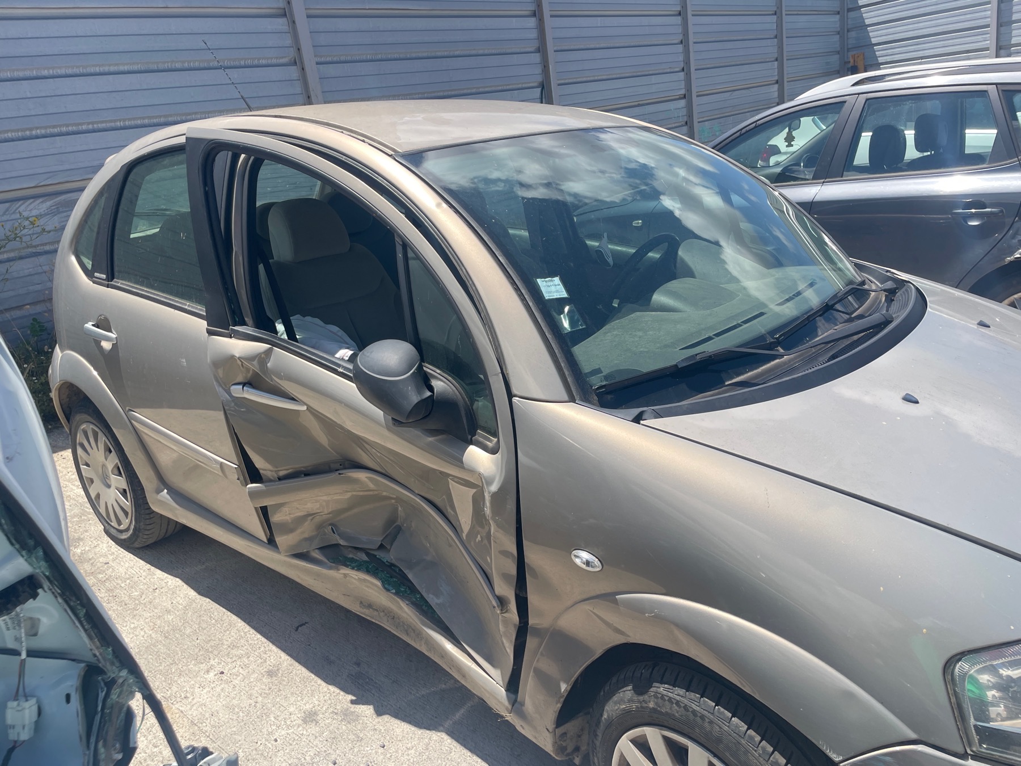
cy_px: 383
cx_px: 510
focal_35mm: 26
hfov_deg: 67.3
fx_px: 767
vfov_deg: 53.1
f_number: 1.6
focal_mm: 4.2
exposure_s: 1/1276
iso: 32
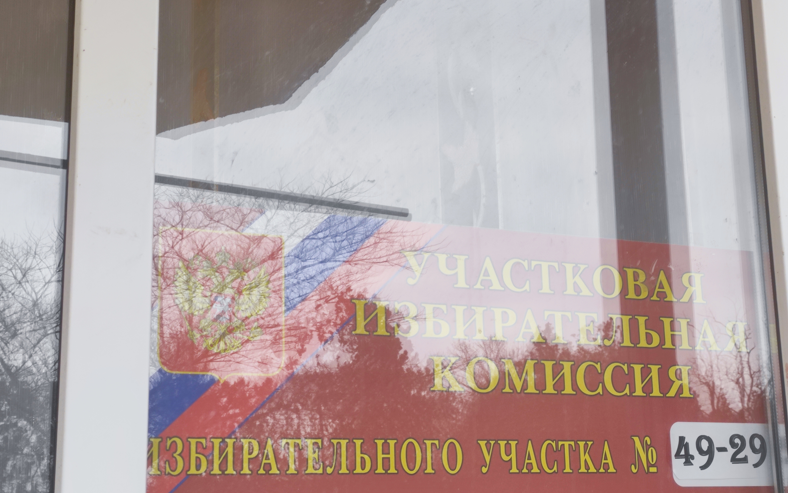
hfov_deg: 88.0
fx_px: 408
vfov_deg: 62.2
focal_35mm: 19
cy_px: 252
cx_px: 407
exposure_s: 1/113
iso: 50
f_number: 1.79
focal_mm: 4.74
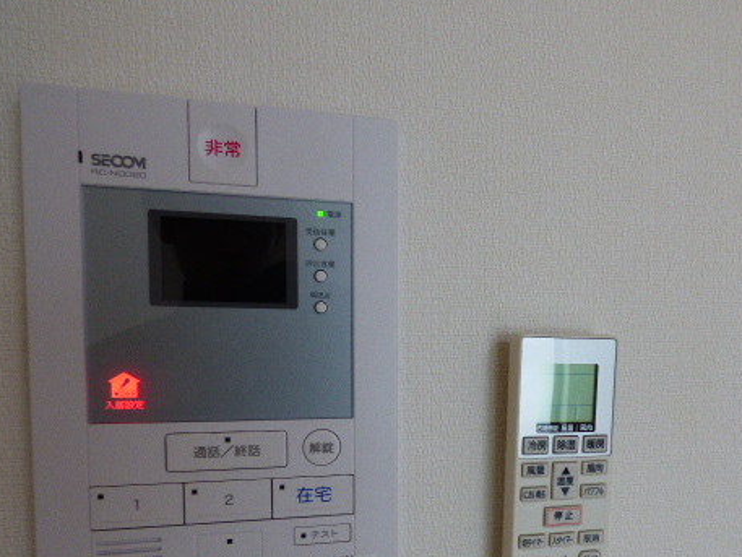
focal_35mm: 28
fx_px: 600
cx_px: 477
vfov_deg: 48.8
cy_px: 378
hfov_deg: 62.3
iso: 125
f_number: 2.8
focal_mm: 3.58
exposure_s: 1/60
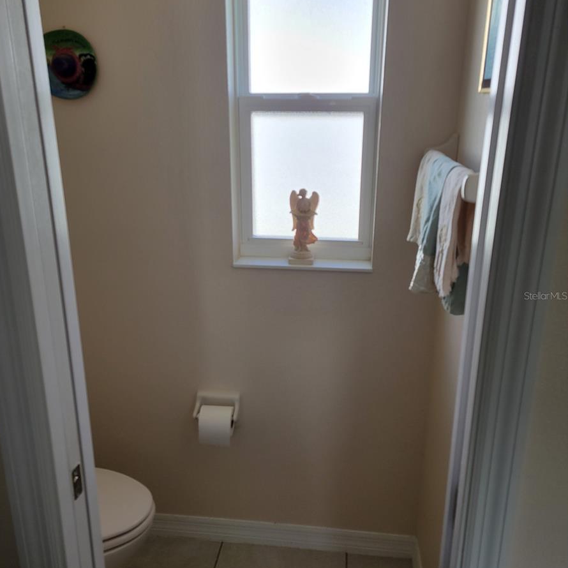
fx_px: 575
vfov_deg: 52.5
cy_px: 295
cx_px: 282
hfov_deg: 52.5
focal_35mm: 31
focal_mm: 5.4
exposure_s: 1/120
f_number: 1.8
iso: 40
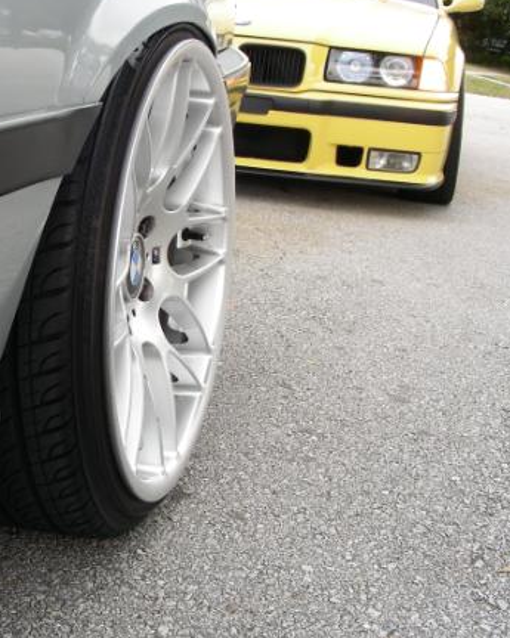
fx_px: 1039
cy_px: 287
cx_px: 118
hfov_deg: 27.2
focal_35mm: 55
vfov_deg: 34.1
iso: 50
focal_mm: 6.3
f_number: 4
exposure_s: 1/143
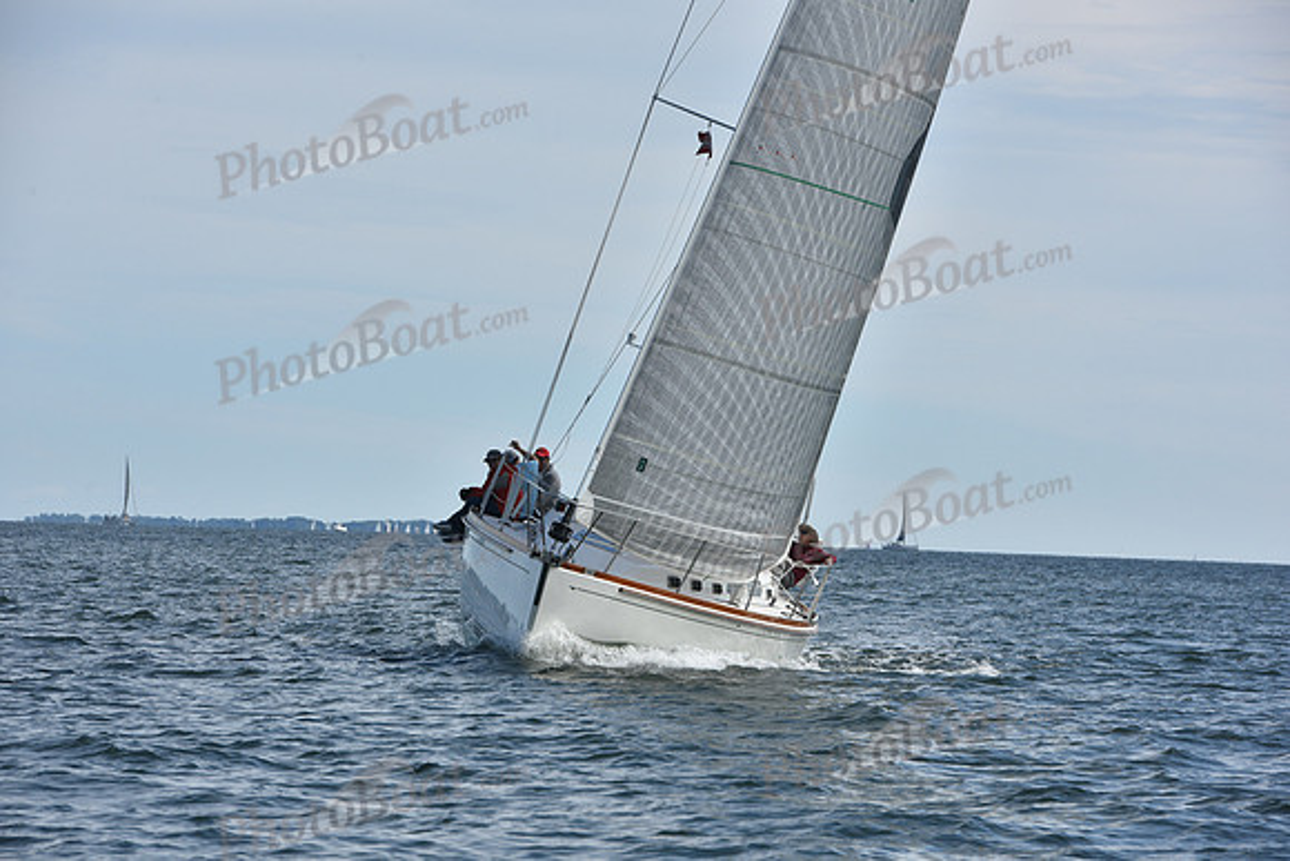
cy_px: 430
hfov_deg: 10.8
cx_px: 645
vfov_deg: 7.2
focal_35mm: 190
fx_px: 6810
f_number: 11
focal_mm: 190
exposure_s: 1/1000
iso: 320
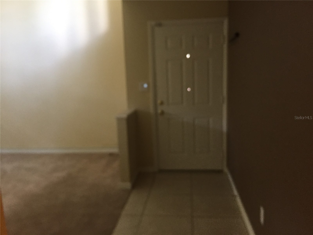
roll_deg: +0.5
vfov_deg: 48.2
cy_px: 118
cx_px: 156
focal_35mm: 29
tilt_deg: -7.7
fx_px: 262
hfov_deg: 61.7
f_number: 2.2
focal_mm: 4.15
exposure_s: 1/30
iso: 200
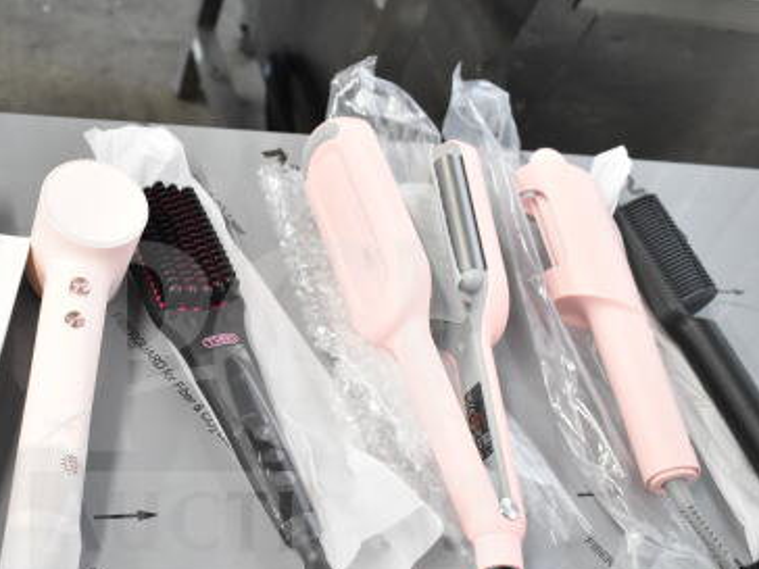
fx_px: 1114
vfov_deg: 28.4
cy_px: 405
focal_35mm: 51
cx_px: 263
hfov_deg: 37.3
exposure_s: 1/30
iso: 1600
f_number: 3.8
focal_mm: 21
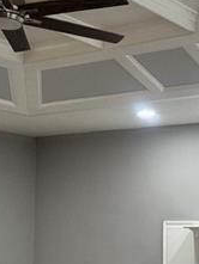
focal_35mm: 80
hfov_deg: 17.8
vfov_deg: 24.1
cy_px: 204
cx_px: 218
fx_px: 613
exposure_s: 1/60
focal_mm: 2.69
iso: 160
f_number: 1.9
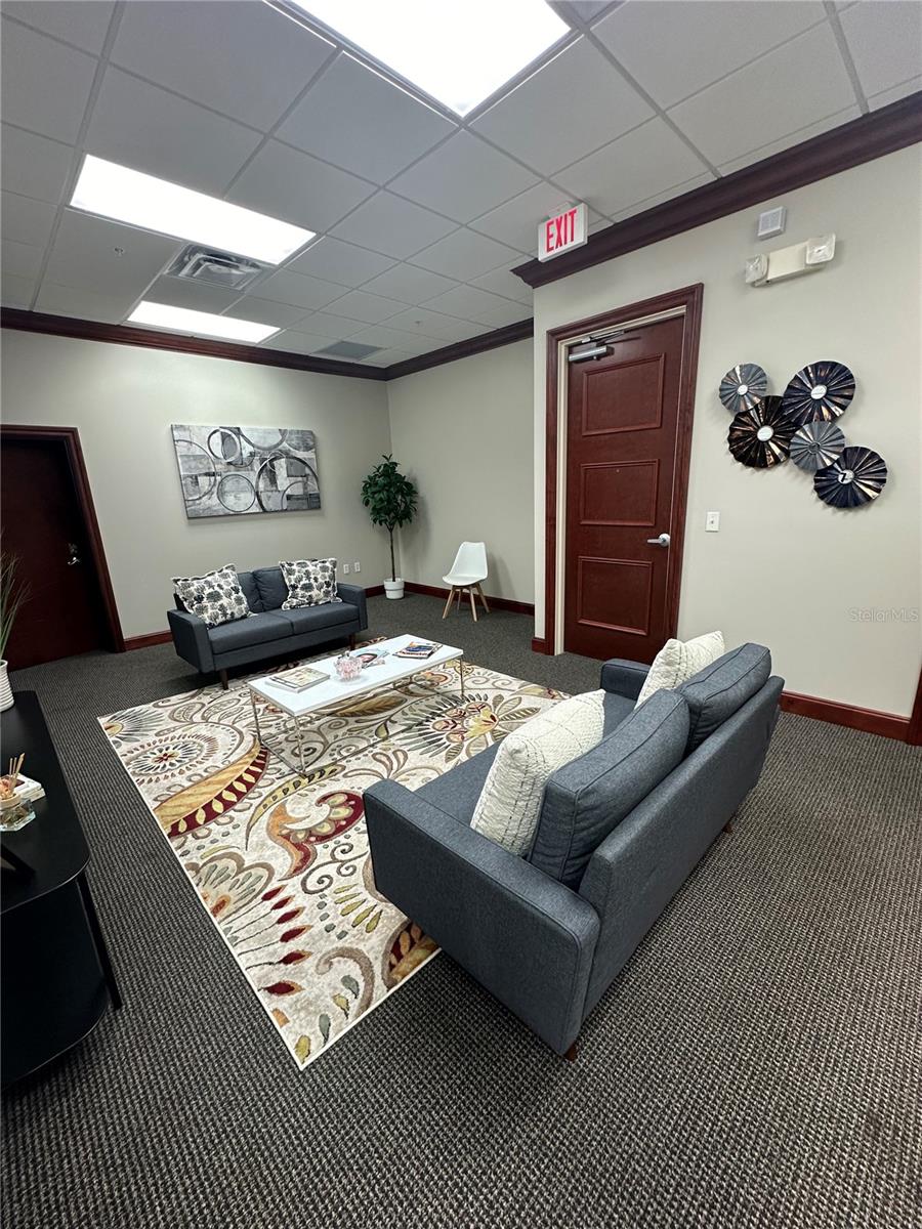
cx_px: 461
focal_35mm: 14
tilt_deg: -13.7
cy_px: 614
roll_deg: +0.5
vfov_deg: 102.1
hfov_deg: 85.7
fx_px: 497
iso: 125
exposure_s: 1/63
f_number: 2.2
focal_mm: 2.22
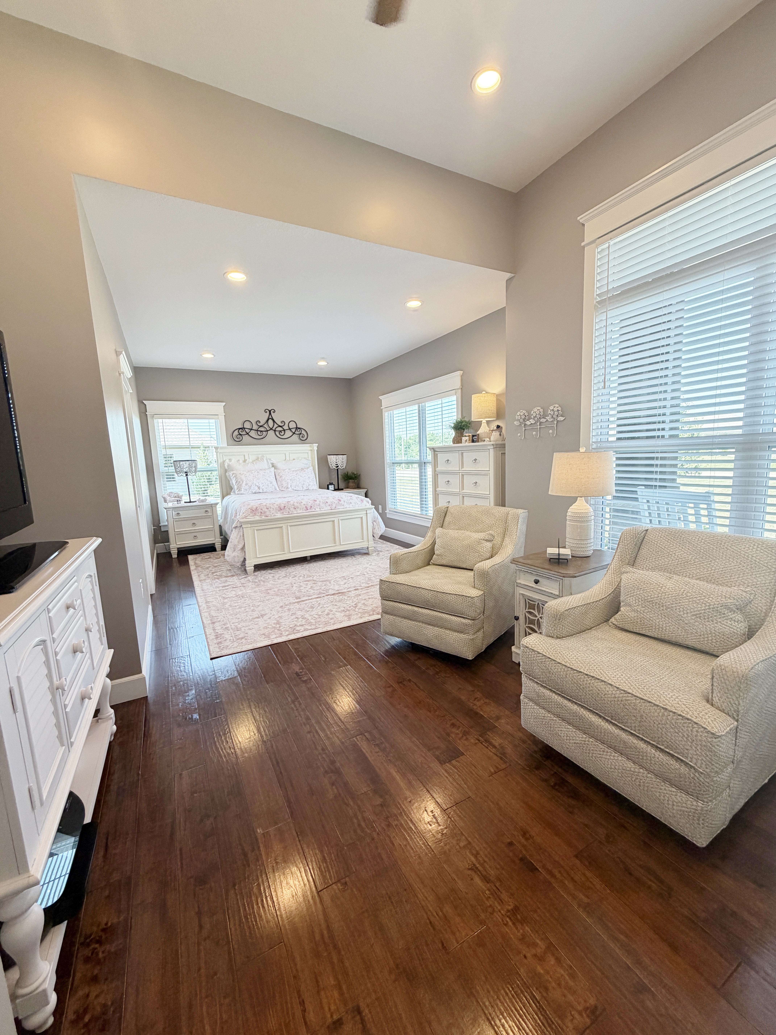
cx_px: 388
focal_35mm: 14
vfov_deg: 102.1
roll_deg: +3.1
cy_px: 518
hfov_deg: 85.7
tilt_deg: -7.7
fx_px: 418
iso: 160
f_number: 2.2
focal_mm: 2.22
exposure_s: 1/120
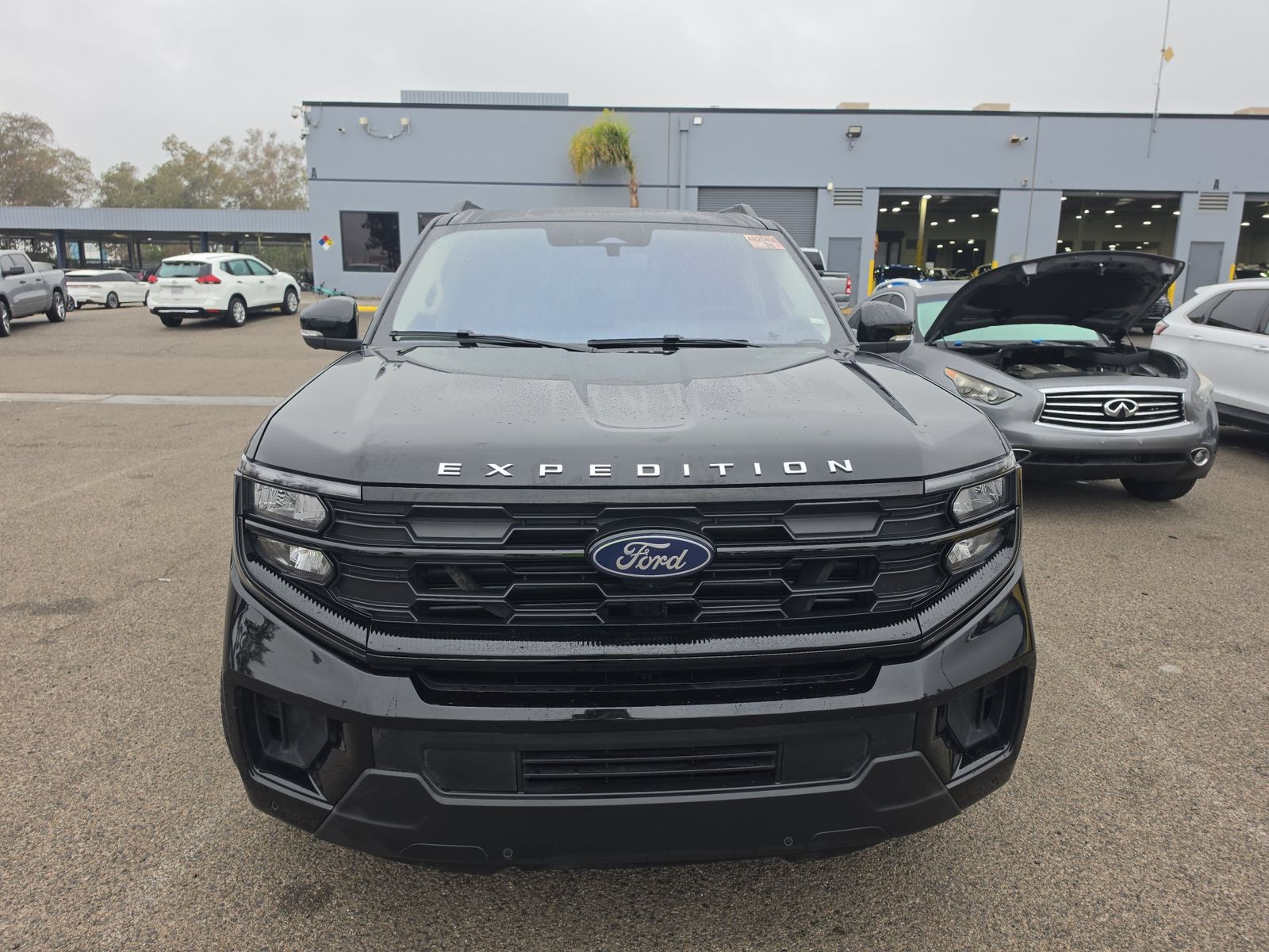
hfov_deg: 73.9
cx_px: 634
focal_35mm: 23
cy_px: 476
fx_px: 843
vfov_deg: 58.9
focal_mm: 6.5
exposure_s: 1/153
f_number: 1.4
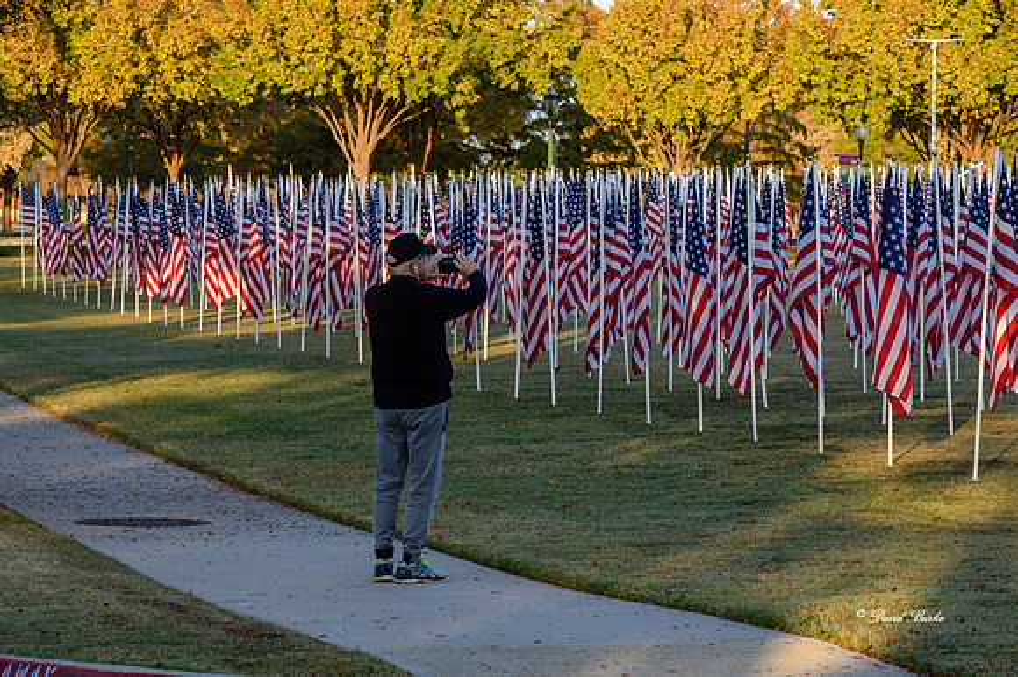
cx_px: 509
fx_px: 3674
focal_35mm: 130
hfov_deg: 15.8
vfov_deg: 10.5
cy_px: 338
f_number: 14
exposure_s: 1/50
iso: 400
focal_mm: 130
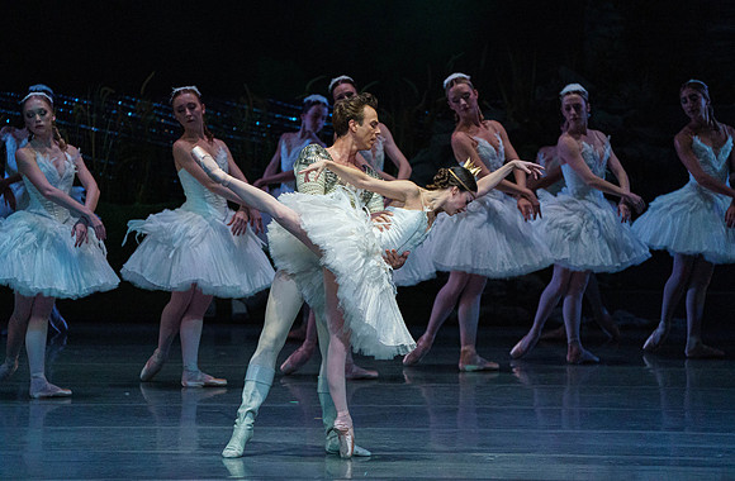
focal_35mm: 366
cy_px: 244
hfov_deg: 5.7
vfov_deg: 3.7
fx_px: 7427
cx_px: 368
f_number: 5.6
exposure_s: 1/250
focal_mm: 364
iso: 8000
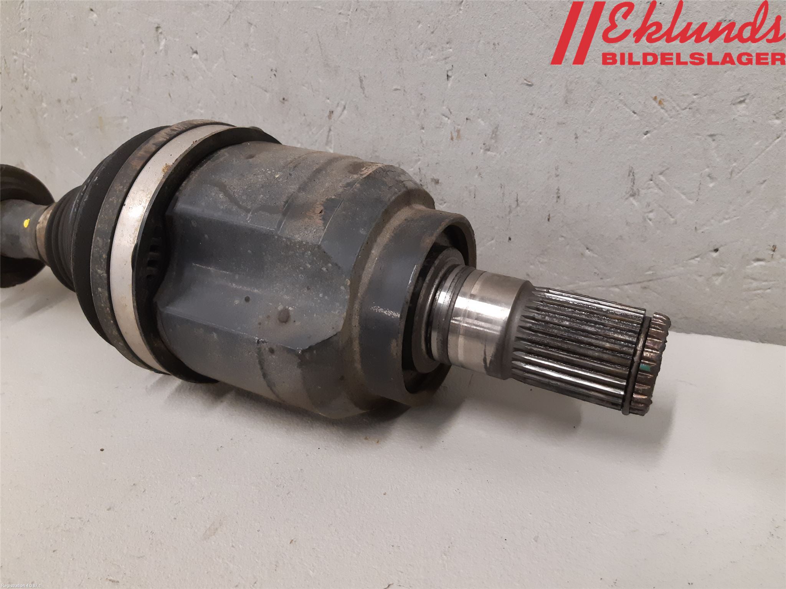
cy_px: 294
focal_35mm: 26
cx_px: 393
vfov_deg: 53.1
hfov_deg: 67.3
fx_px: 590
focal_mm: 3.93
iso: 250
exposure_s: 1/50
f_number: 1.7
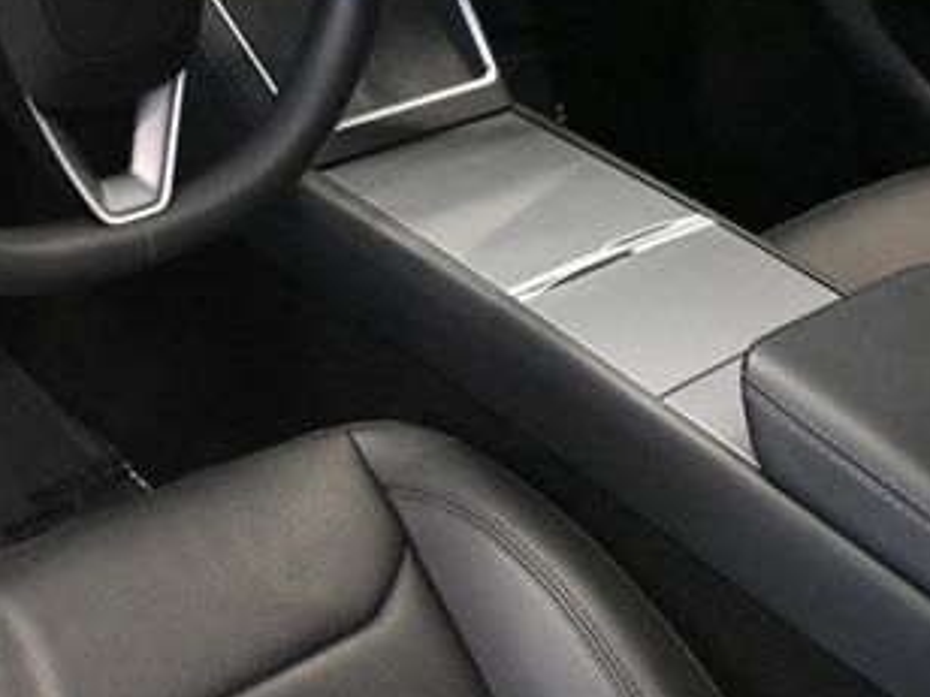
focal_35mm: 60
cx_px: 181
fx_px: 1612
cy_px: 69
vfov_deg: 23.8
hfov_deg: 31.3
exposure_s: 1/60
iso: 9000
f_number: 3.8
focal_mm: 20
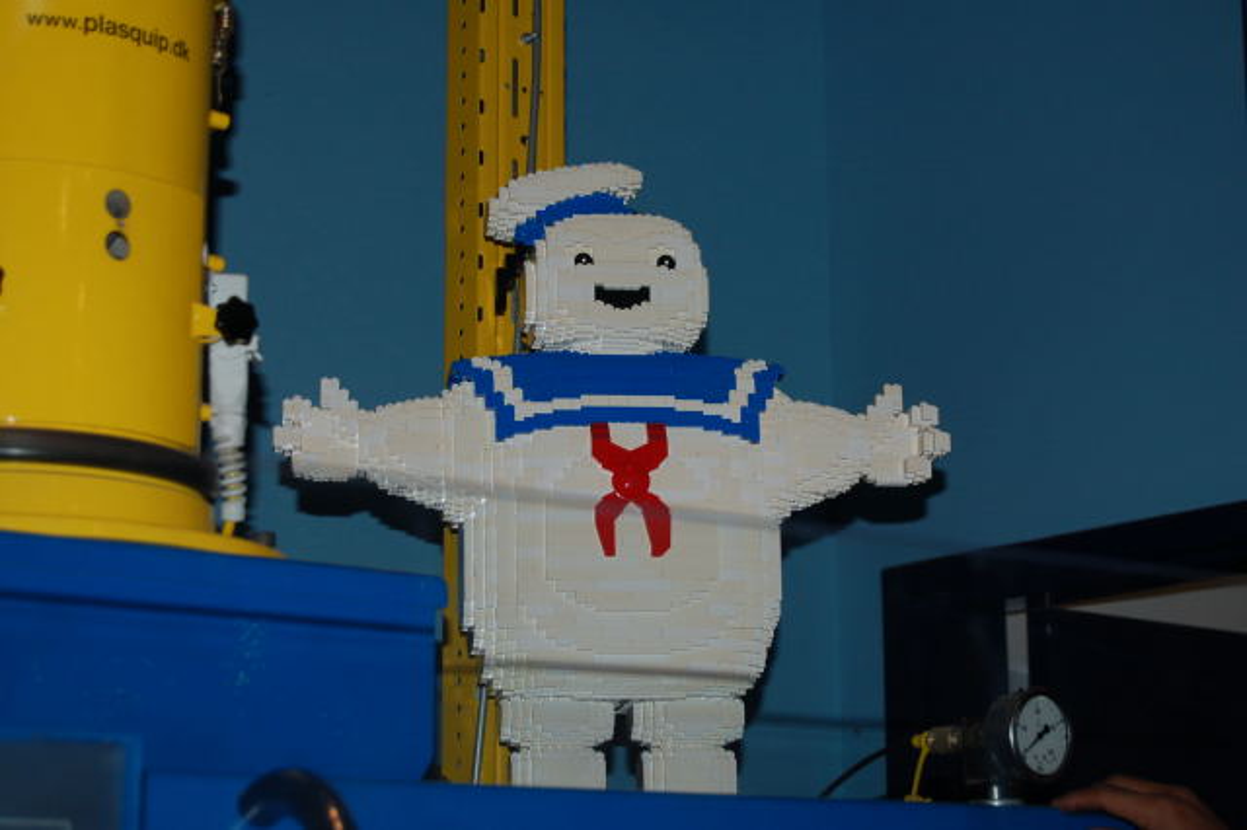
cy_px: 415
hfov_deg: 24.6
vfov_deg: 16.5
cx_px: 624
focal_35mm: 82
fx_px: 2856
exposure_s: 1/60
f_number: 5.6
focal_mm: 55
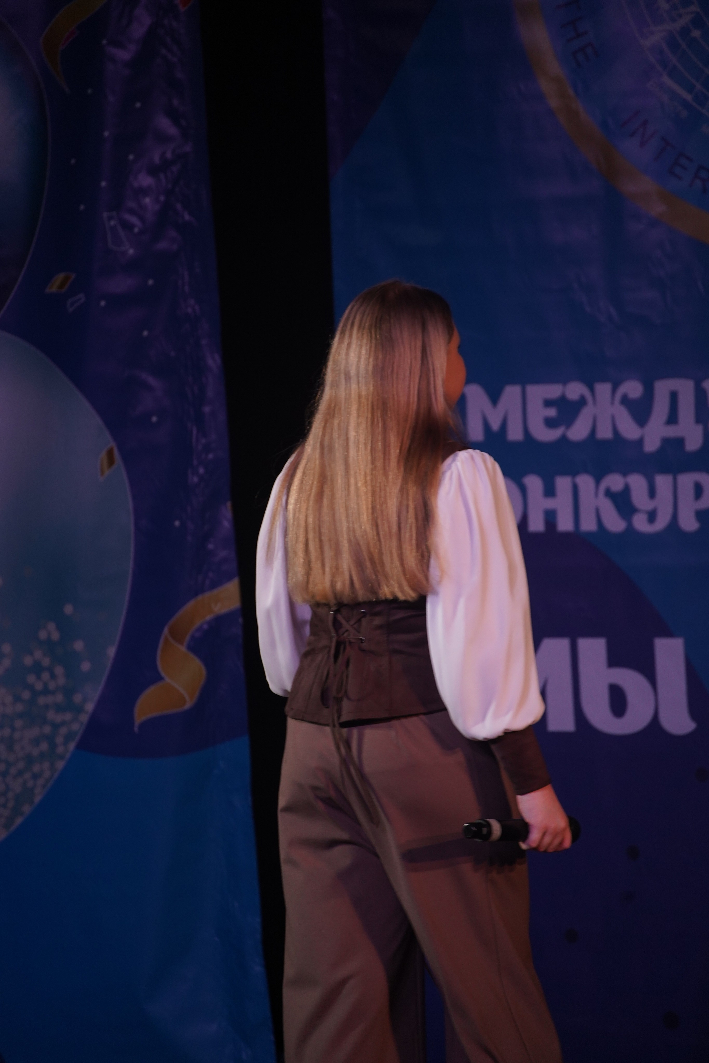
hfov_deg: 4.6
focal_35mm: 300
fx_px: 8862
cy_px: 532
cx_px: 354
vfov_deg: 6.9
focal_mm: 300
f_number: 6.3
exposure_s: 1/250
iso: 1600
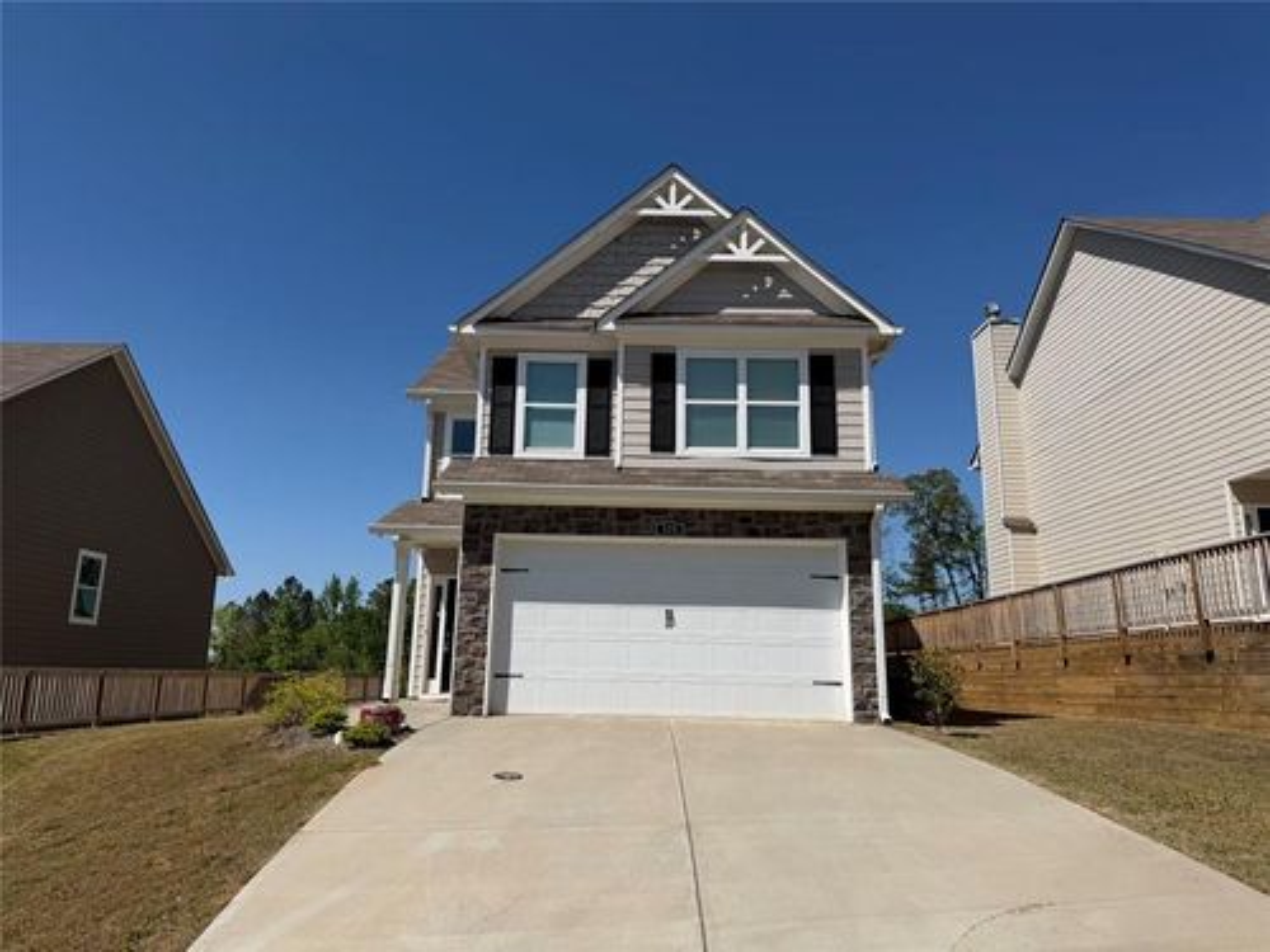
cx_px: 635
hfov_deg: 71.6
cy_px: 476
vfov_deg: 56.8
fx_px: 881
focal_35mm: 24
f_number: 1.78
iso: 80
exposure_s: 1/9091
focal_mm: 6.76
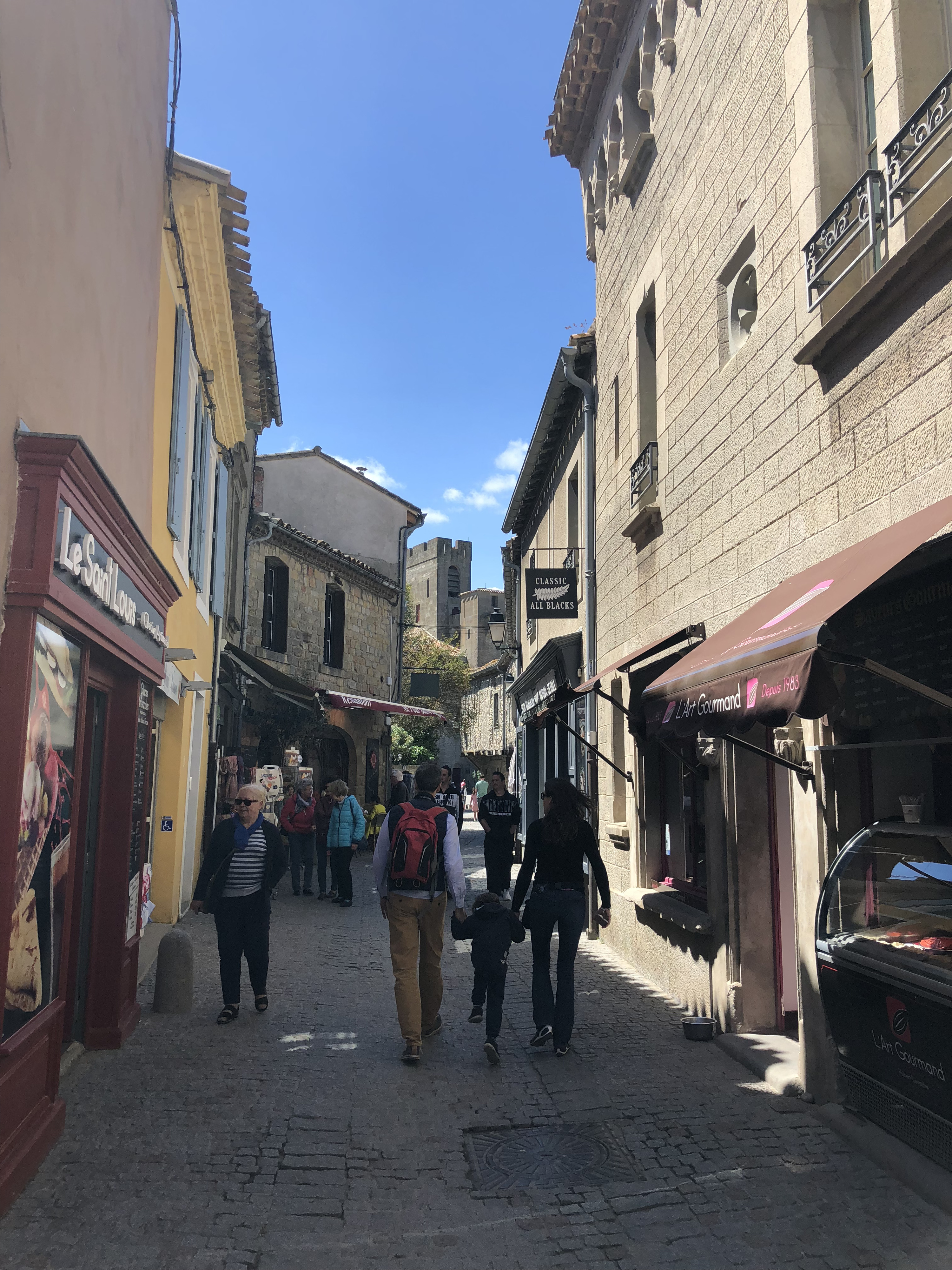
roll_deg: -0.4
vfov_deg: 63.4
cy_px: 635
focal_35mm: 28
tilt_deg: +10.8
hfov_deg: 49.7
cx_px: 476
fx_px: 1027
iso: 20
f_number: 1.8
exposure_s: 1/1333
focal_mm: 4
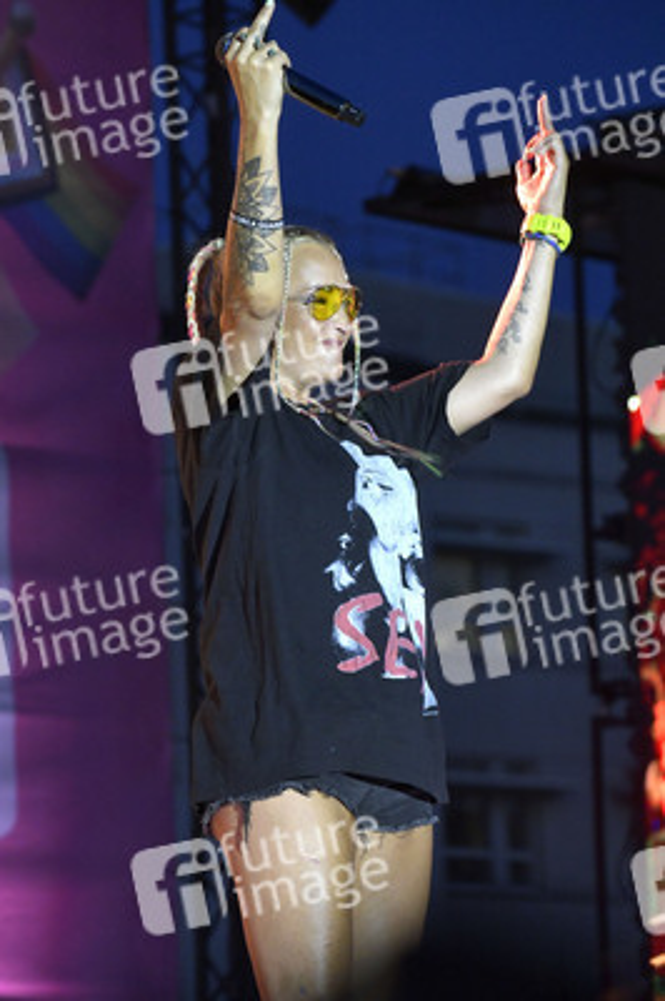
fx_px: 4163
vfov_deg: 13.7
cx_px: 332
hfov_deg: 9.1
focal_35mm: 150
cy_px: 500
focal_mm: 150
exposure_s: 1/250
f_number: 6.3
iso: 2000
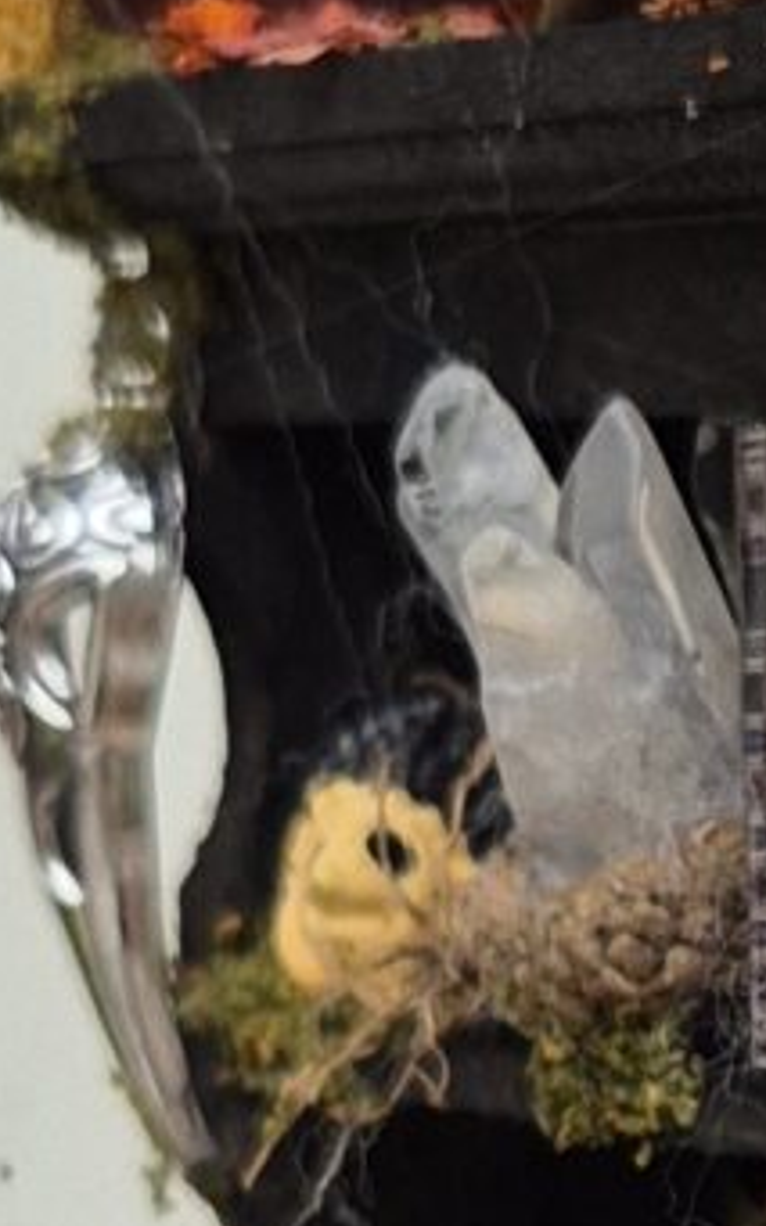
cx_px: 1417
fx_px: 6115
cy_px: 1539
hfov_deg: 7.0
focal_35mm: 183
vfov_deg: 11.2
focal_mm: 5.4
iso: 80
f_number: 1.8
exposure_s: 1/180
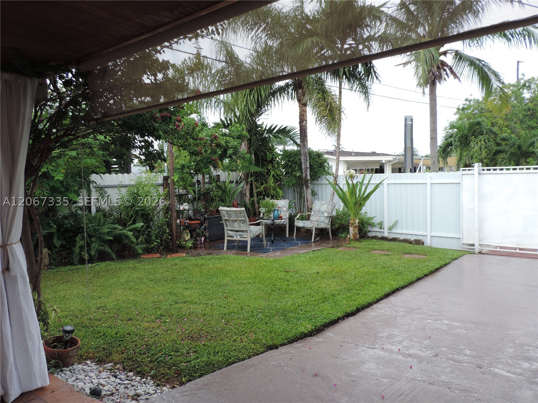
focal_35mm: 28
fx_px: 435
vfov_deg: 49.7
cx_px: 269
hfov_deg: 63.4
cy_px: 202
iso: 80
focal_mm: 4.9
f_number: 3.1
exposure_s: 1/250
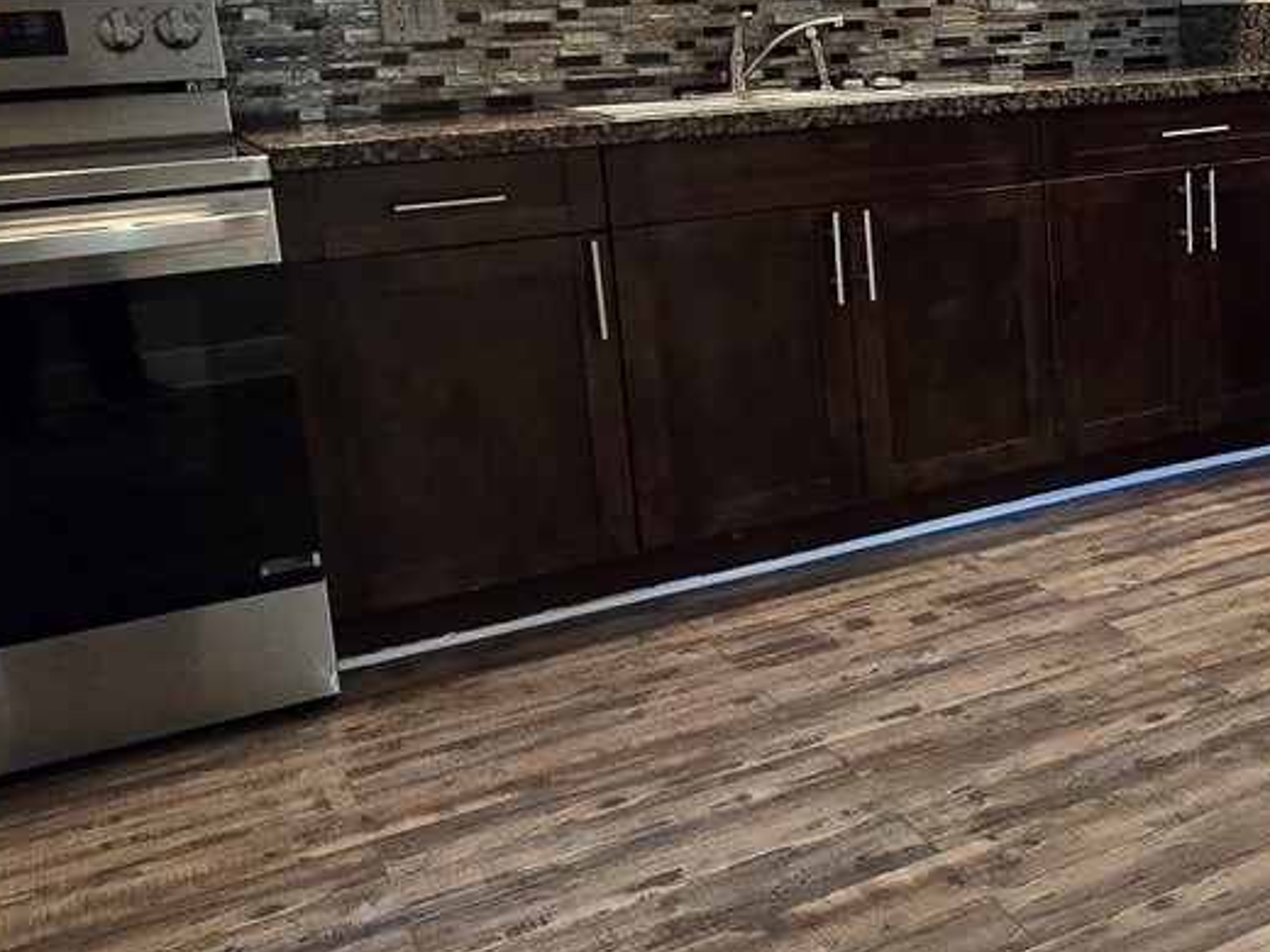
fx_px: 1468
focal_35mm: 40
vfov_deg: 35.4
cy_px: 281
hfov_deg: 43.4
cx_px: 1104
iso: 320
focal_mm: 2.2
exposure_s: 1/60
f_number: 2.2
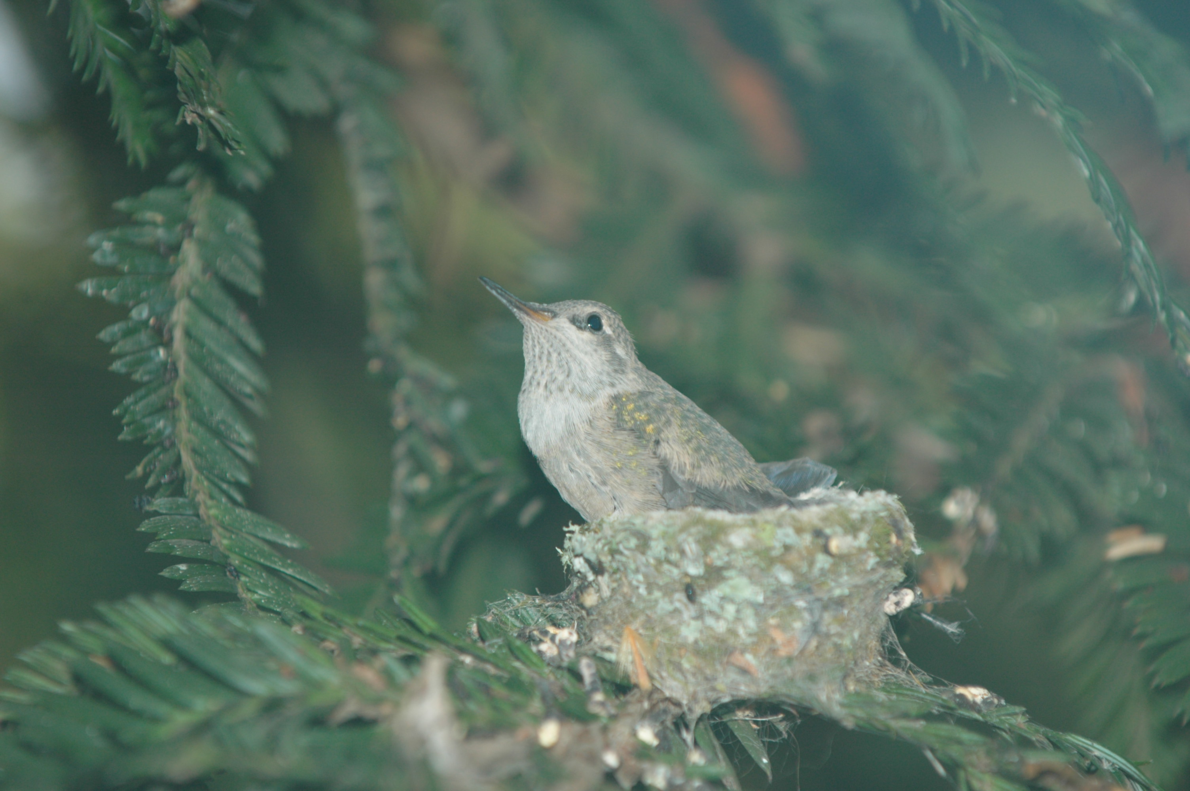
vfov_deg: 4.6
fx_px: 9908
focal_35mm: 300
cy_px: 396
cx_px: 595
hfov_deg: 6.9
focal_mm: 200
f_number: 5
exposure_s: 1/200
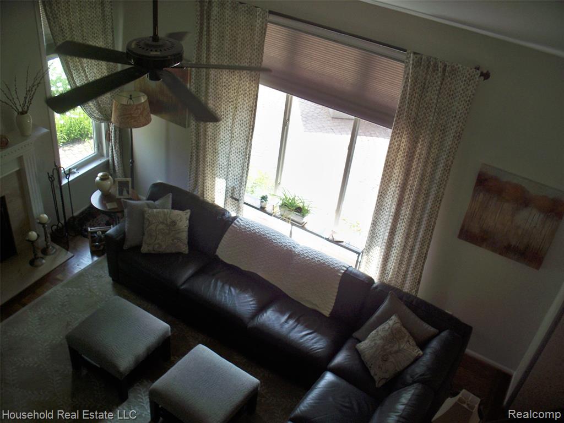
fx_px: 570
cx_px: 282
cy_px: 212
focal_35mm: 35
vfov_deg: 40.7
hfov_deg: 52.6
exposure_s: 1/100
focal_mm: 7.54
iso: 80
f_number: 2.8
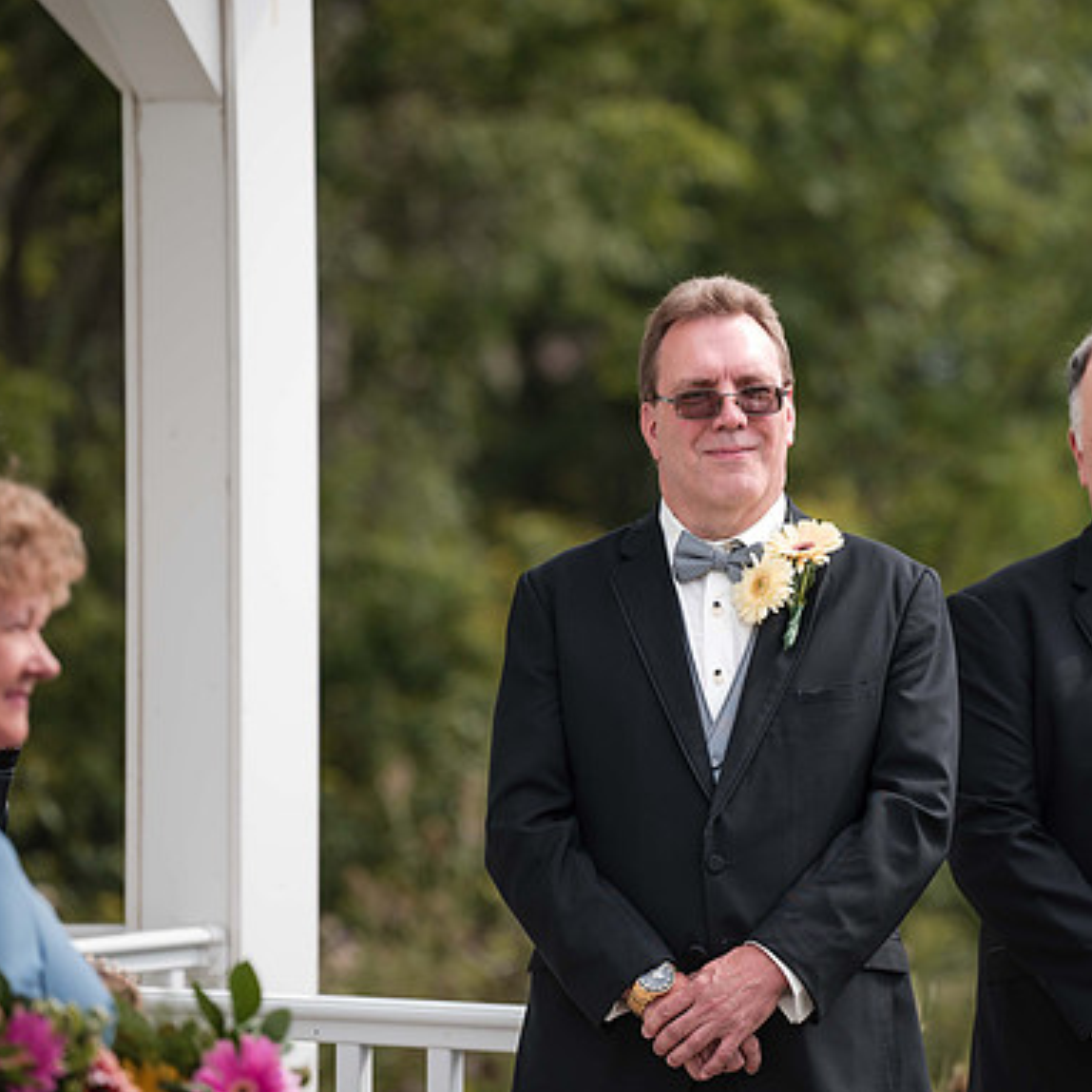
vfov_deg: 6.1
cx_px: 771
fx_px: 10243
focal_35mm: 287
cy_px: 509
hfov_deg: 6.1
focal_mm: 200
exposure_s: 1/500
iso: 50
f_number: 3.5
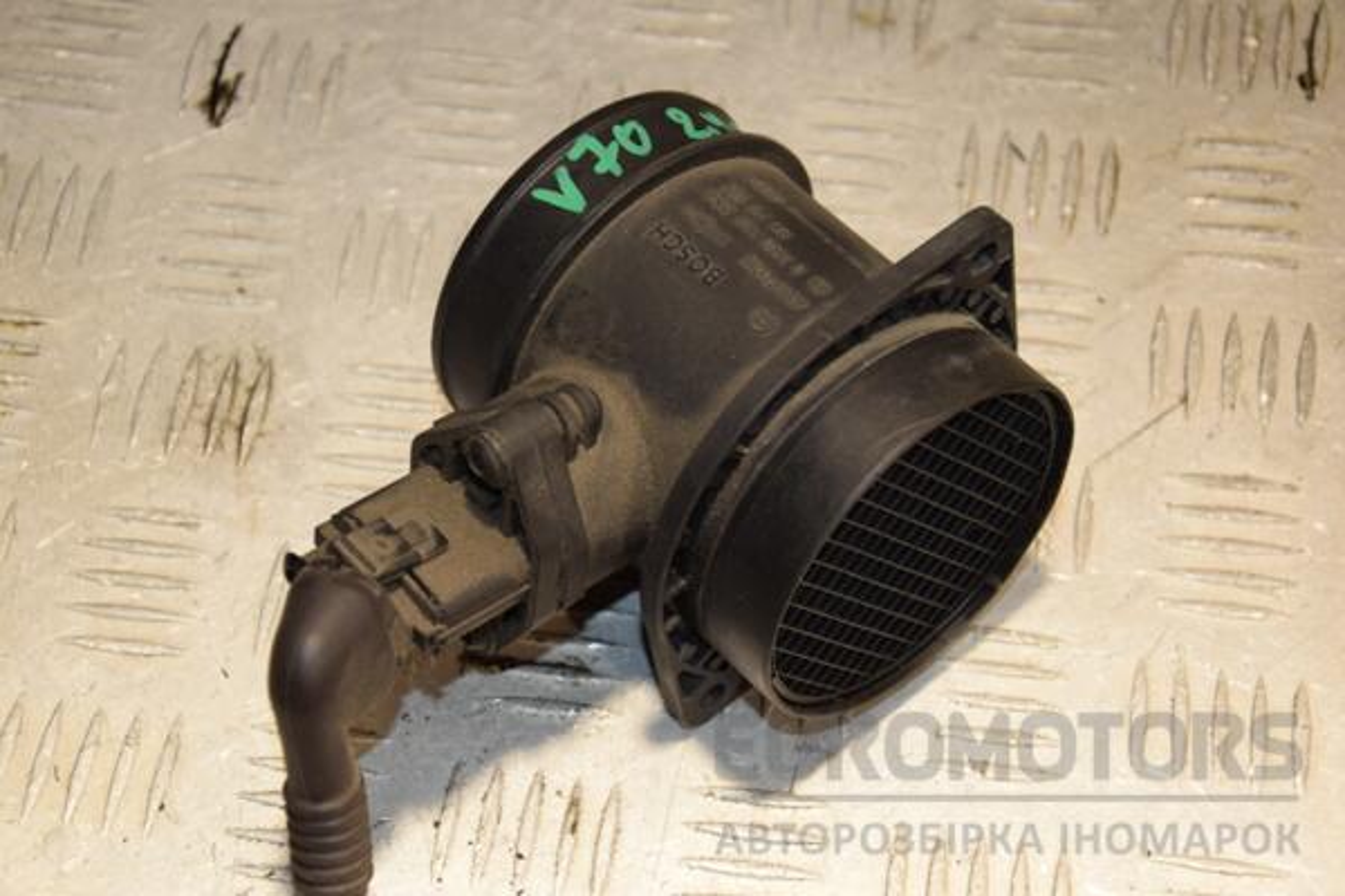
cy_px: 448
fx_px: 3250
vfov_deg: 15.7
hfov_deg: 23.4
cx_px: 672
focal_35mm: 87
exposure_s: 1/160
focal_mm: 58
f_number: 5
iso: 800
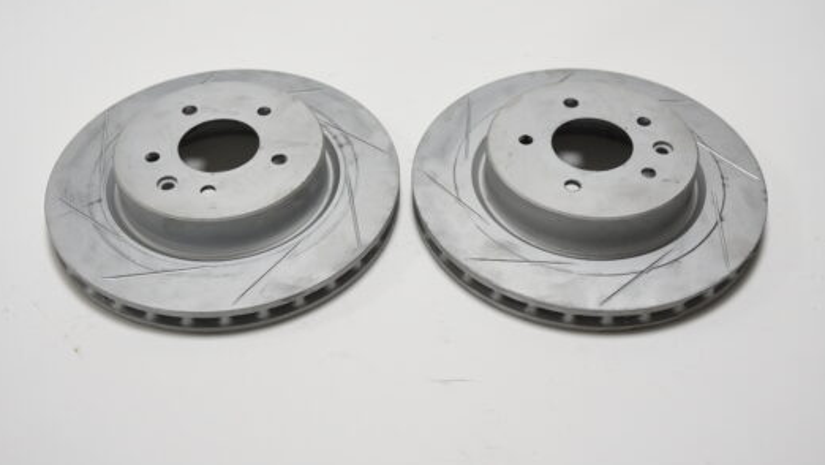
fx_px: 1018
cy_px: 187
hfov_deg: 44.1
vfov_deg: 25.7
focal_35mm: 47
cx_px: 410
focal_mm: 29
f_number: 2.8
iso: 320
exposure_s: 1/100
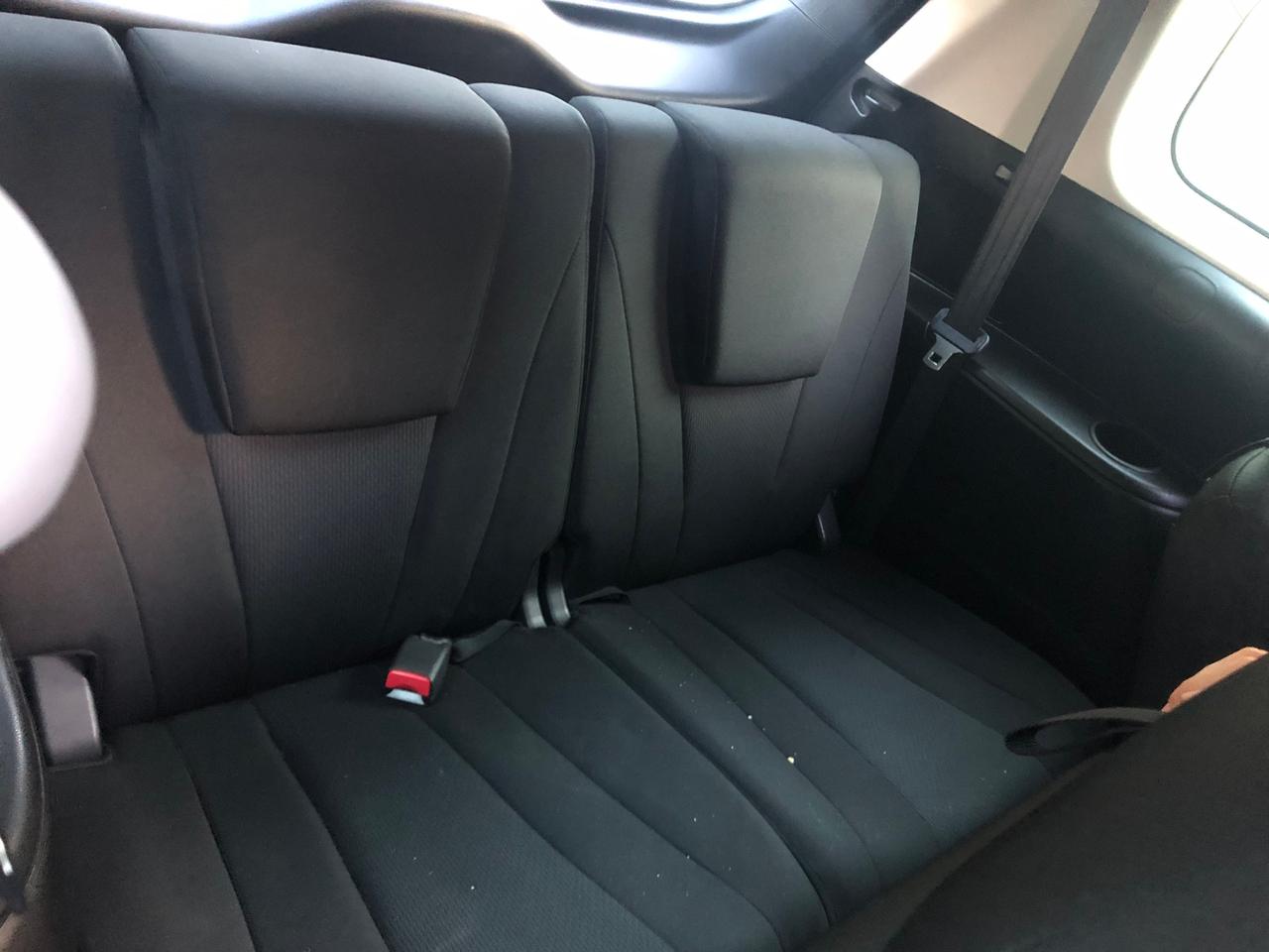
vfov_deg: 49.7
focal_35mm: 28
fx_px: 1026
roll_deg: -19.3
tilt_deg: -33.3
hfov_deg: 63.4
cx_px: 634
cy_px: 476
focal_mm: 3.99
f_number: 1.8
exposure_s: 1/4
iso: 160
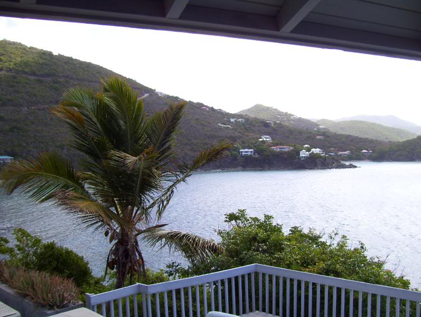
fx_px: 438
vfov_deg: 39.7
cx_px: 210
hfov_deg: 51.3
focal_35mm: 36
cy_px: 158
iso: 80
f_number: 2.7
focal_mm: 6
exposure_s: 1/500
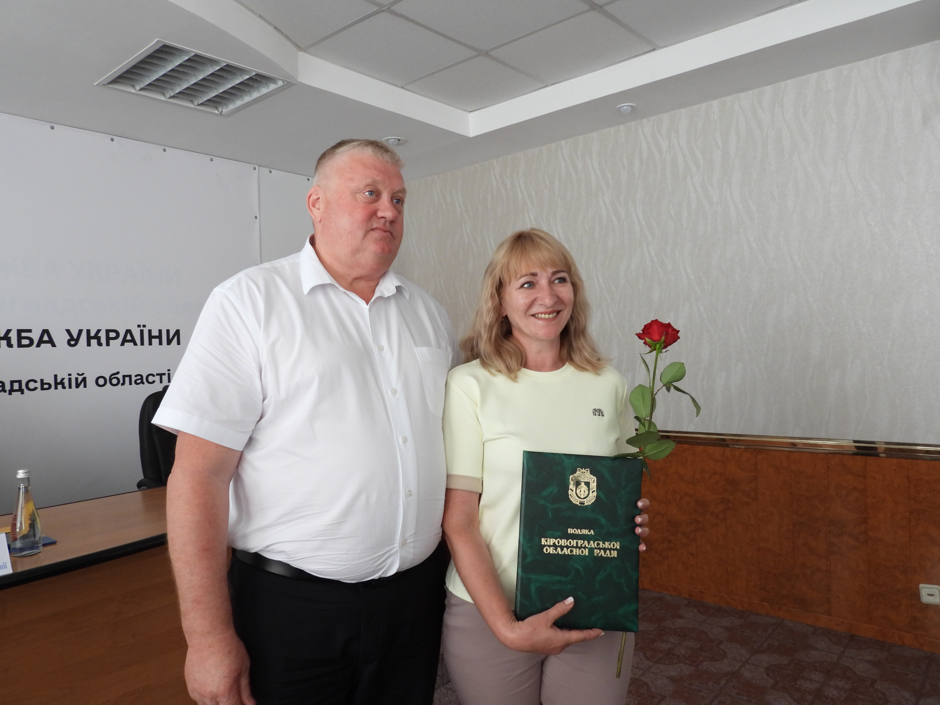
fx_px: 652
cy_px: 352
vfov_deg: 56.8
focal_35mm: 24
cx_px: 470
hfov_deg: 71.6
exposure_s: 1/30
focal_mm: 4.3
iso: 250
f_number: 2.8
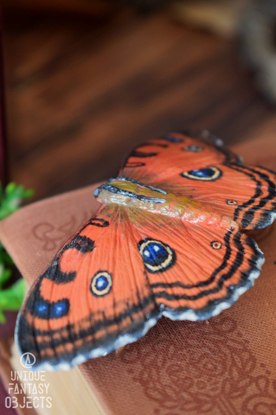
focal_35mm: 82
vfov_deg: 24.6
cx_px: 138
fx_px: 949
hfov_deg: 16.6
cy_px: 208
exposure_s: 1/60
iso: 1600
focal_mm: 55
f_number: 5.6
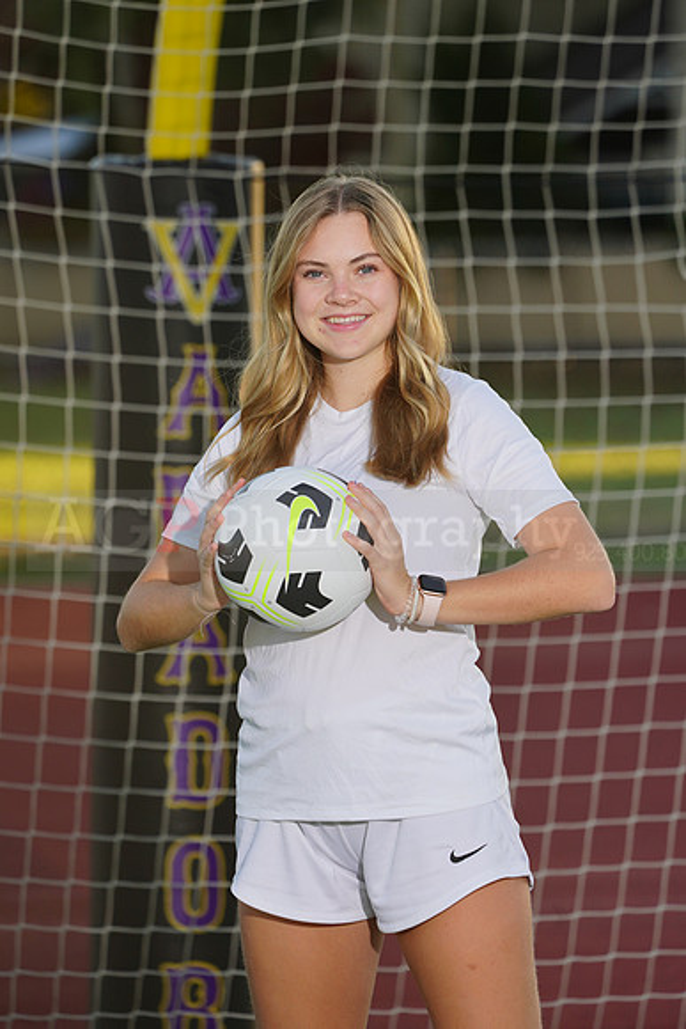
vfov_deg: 5.8
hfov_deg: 3.8
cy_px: 514
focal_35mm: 358
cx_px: 343
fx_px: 10226
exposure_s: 1/200
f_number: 9
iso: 200
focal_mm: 358
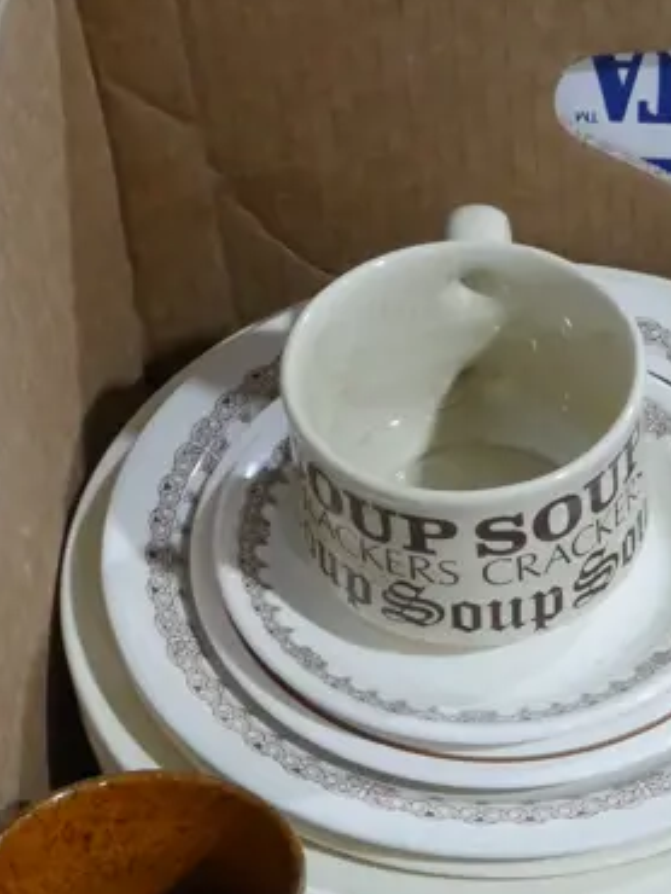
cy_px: 838
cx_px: 801
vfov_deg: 22.8
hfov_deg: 17.0
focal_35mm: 83
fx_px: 2143
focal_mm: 15
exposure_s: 1/50
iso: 3200
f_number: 9
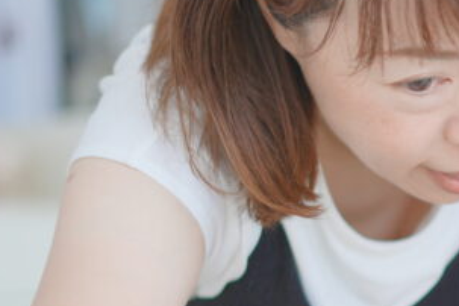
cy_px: 337
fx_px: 2155
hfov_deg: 11.8
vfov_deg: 8.1
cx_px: 612
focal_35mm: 169
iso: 160
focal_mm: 50
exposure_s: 1/125
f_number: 1.8
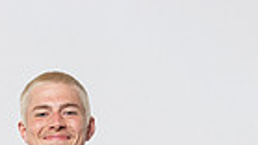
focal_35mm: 112
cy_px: 379
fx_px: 768
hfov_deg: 18.9
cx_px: 46
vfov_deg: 9.3
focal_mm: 33.1
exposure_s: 1/160
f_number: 8
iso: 500
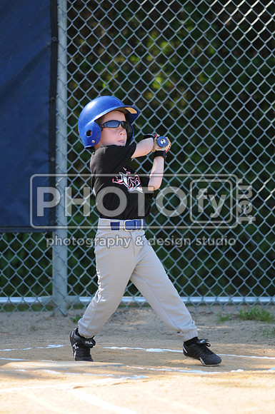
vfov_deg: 4.6
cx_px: 138
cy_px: 207
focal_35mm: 450
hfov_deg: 3.0
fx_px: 5171
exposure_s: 1/800
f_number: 4
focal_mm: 300
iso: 400
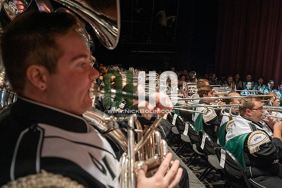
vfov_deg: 43.6
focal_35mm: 30
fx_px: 235
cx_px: 141
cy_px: 94
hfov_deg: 61.9
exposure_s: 1/500
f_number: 4
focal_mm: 30
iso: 1600
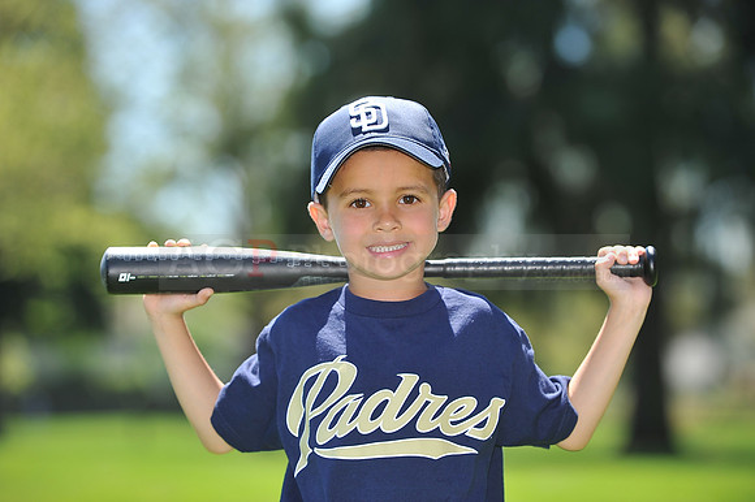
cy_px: 251
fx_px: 4192
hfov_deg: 10.3
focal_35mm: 200
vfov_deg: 6.9
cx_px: 378
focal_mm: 200
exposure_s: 1/800
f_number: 4.5
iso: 200
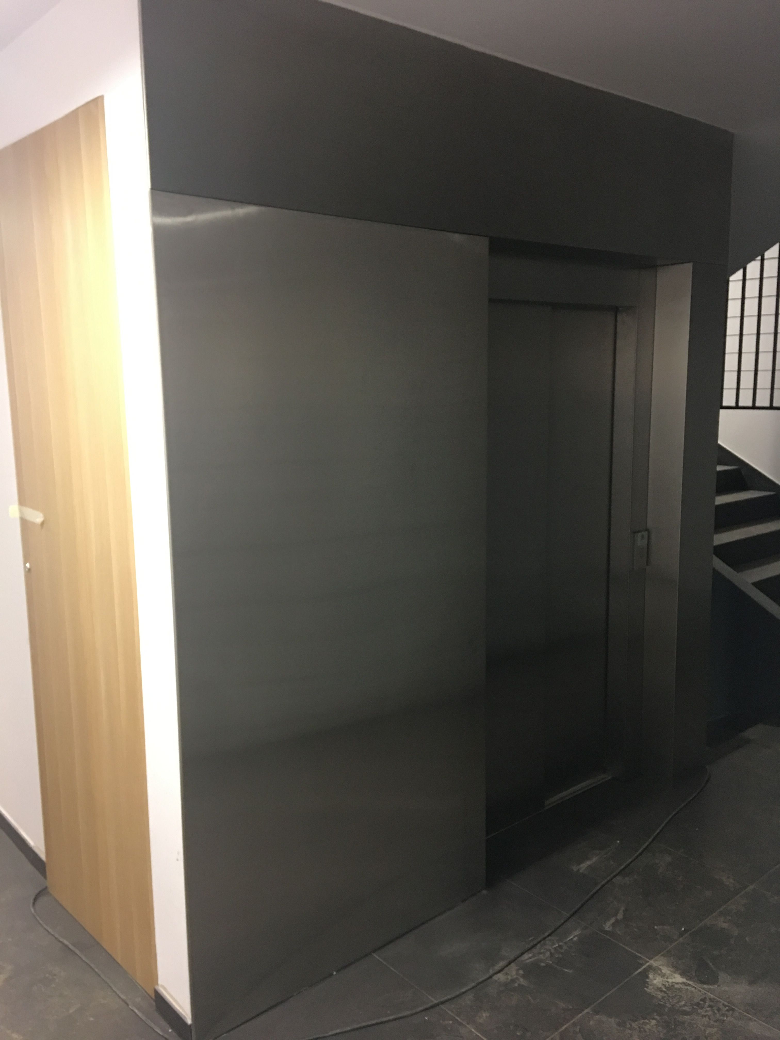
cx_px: 390
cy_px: 520
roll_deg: +0.6
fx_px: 871
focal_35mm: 29
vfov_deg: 61.7
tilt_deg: -8.3
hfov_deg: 48.2
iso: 80
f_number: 2.2
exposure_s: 1/10
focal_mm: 4.15
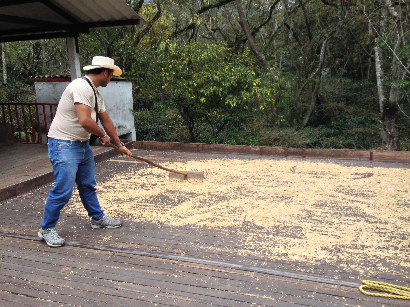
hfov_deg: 55.4
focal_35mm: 33
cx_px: 205
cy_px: 154
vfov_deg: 42.9
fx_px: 391
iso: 50
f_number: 2.4
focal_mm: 4.12
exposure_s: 1/713
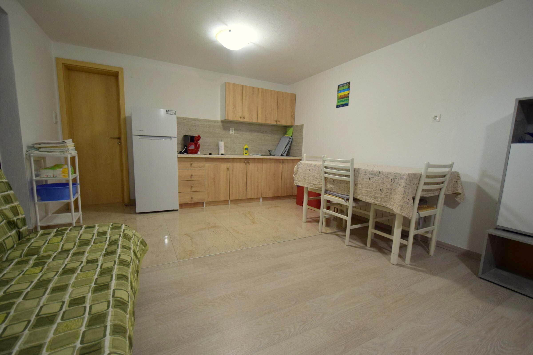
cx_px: 266
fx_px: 222
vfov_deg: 77.3
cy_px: 178
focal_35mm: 15
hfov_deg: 100.4
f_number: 3.5
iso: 900
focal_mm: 10
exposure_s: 1/60
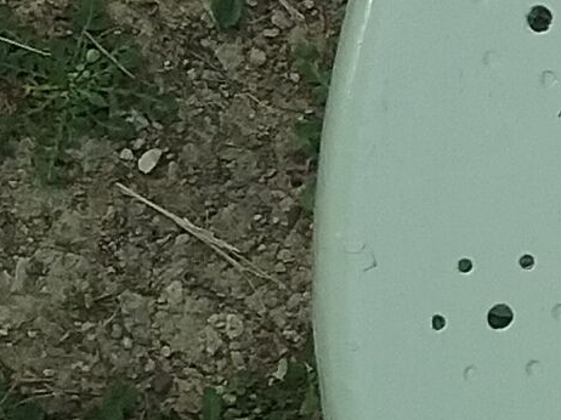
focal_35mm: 174
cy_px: 189
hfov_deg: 10.4
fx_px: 2818
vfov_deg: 8.5
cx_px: 1122
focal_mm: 3.3
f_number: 2.2
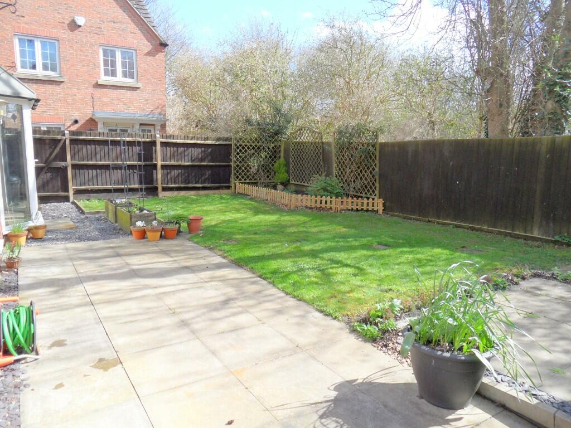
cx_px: 286
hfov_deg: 71.6
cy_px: 214
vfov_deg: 56.8
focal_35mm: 24
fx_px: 396
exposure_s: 1/350
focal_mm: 3.9
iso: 80
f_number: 3.2
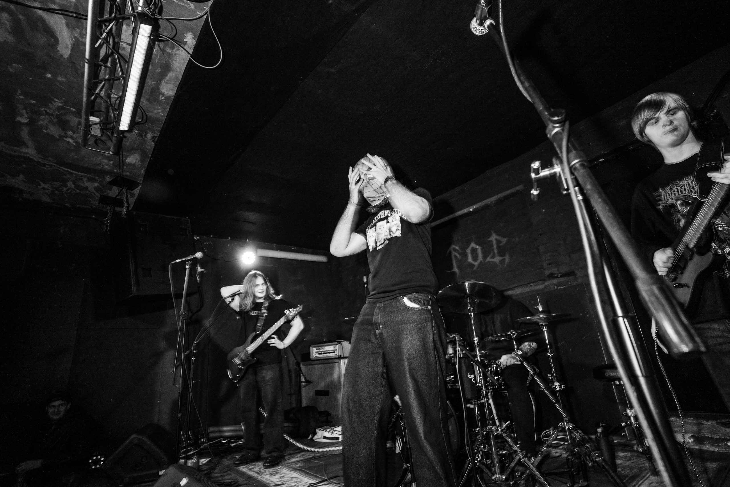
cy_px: 244
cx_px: 365
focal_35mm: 17
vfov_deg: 70.4
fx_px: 345
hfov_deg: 93.3
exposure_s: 1/15
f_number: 5
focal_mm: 17
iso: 500
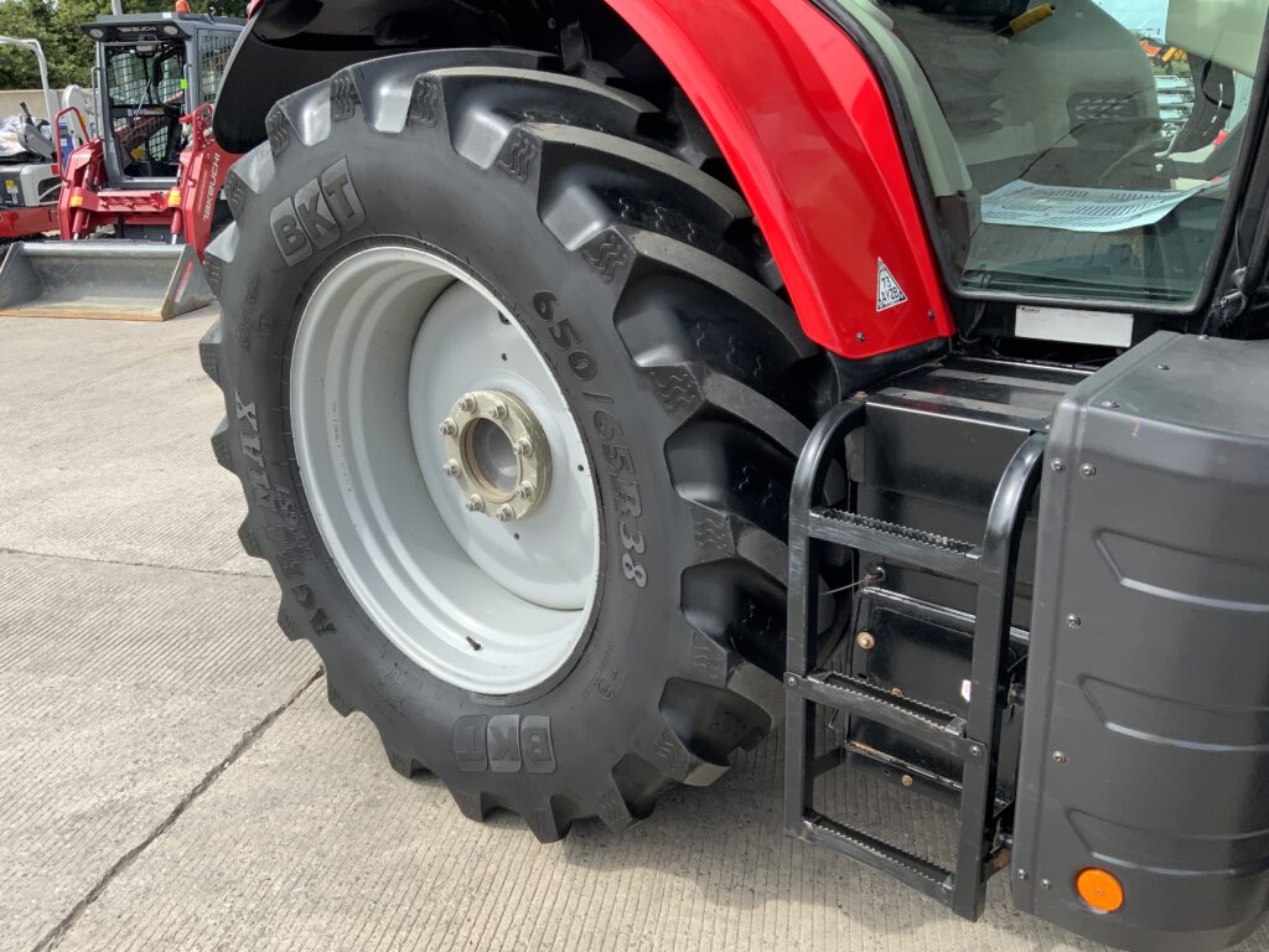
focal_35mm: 29
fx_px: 1063
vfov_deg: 48.2
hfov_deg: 61.7
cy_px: 476
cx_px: 634
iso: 16
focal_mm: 3
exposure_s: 1/804
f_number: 1.8
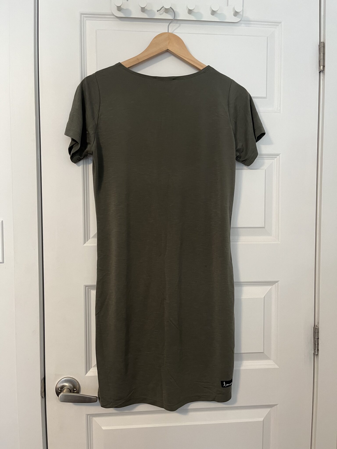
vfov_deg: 67.3
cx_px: 168
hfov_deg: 53.1
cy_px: 224
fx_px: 337
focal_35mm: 26
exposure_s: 1/60
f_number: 1.6
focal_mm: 5.1
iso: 160
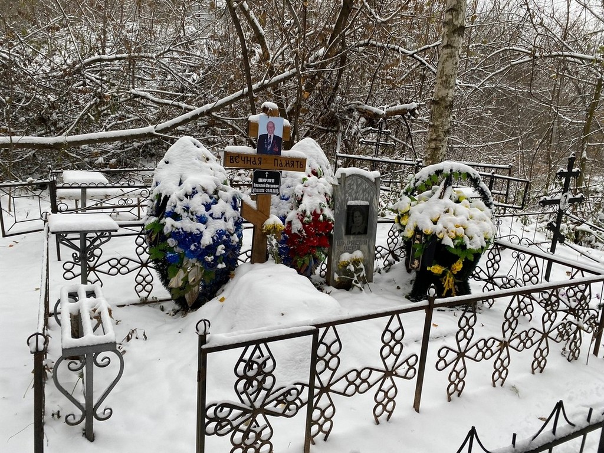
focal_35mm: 26
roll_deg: -2.0
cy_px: 226
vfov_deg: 53.1
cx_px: 302
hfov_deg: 67.3
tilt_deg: -3.6
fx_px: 454
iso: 80
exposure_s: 1/121
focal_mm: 4.25
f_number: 1.8
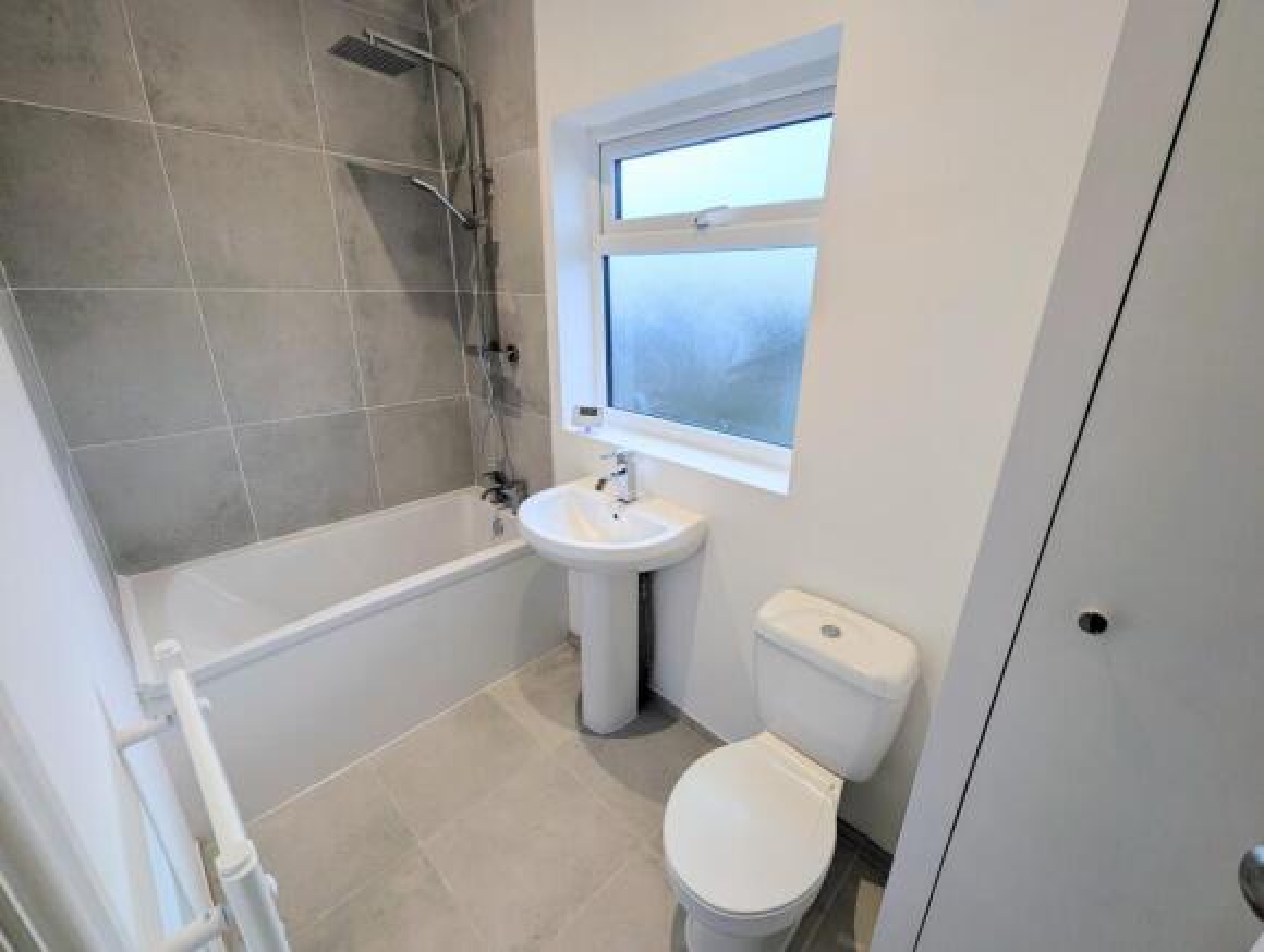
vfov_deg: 90.1
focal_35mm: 13
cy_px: 476
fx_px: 475
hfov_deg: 106.1
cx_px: 632
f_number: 2.2
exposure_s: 1/100
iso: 61
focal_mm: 1.95
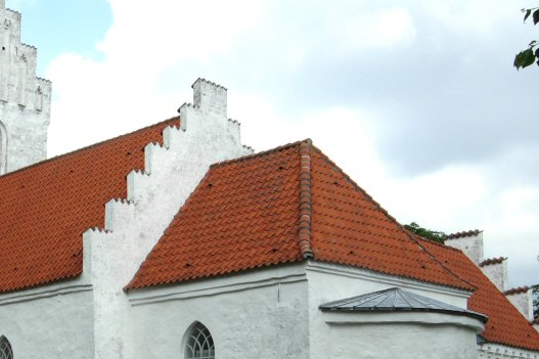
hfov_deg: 30.7
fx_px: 958
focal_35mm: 64
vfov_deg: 21.1
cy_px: 270
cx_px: 118
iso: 50
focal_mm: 7.5
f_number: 6.1
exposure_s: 1/279
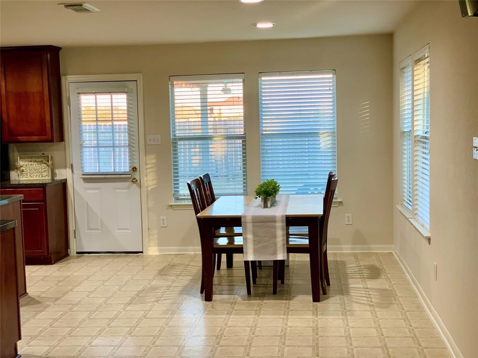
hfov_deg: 36.8
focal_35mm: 52
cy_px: 179
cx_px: 239
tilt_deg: -4.3
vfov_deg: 28.0
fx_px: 718
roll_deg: +1.3
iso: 64
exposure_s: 1/60
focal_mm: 6
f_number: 2.4
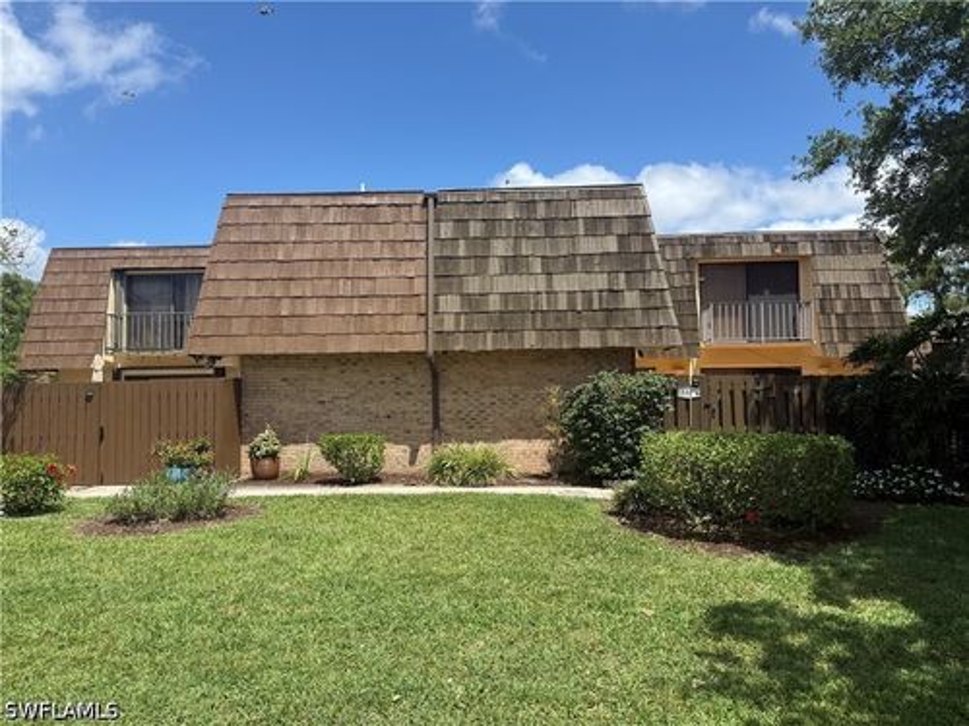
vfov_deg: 56.8
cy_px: 363
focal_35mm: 24
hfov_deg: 71.6
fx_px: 672
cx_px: 484
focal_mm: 6.76
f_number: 1.78
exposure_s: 1/4167
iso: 80
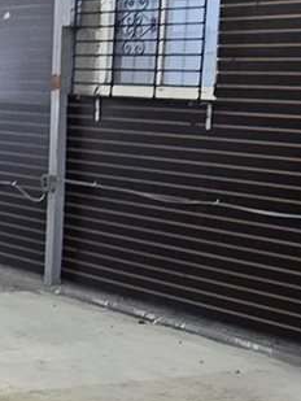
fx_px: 1124
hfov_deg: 13.6
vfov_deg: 20.2
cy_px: 232
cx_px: -250
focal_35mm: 97
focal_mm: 2.2
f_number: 2.2
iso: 64
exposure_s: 1/60
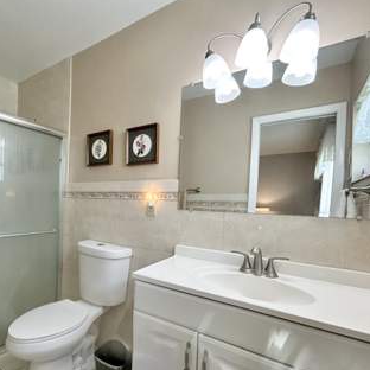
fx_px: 230
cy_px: 206
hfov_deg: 75.7
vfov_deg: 77.4
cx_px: 129
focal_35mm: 19
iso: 200
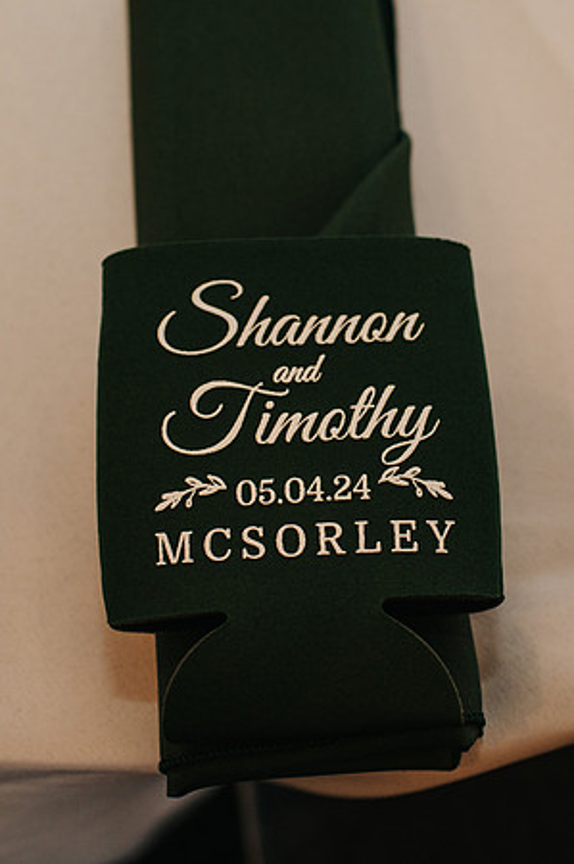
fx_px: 1260
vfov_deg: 37.8
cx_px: 342
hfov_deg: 25.6
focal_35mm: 53
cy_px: 432
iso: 1000
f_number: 3.2
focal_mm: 35
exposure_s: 1/200
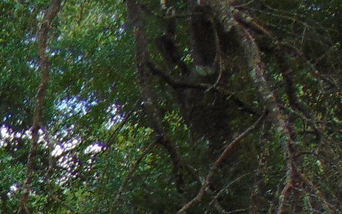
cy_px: 551
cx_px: -392
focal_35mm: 131
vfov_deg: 8.9
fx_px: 1222
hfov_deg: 13.2
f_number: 3
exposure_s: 1/400
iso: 80
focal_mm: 4.5
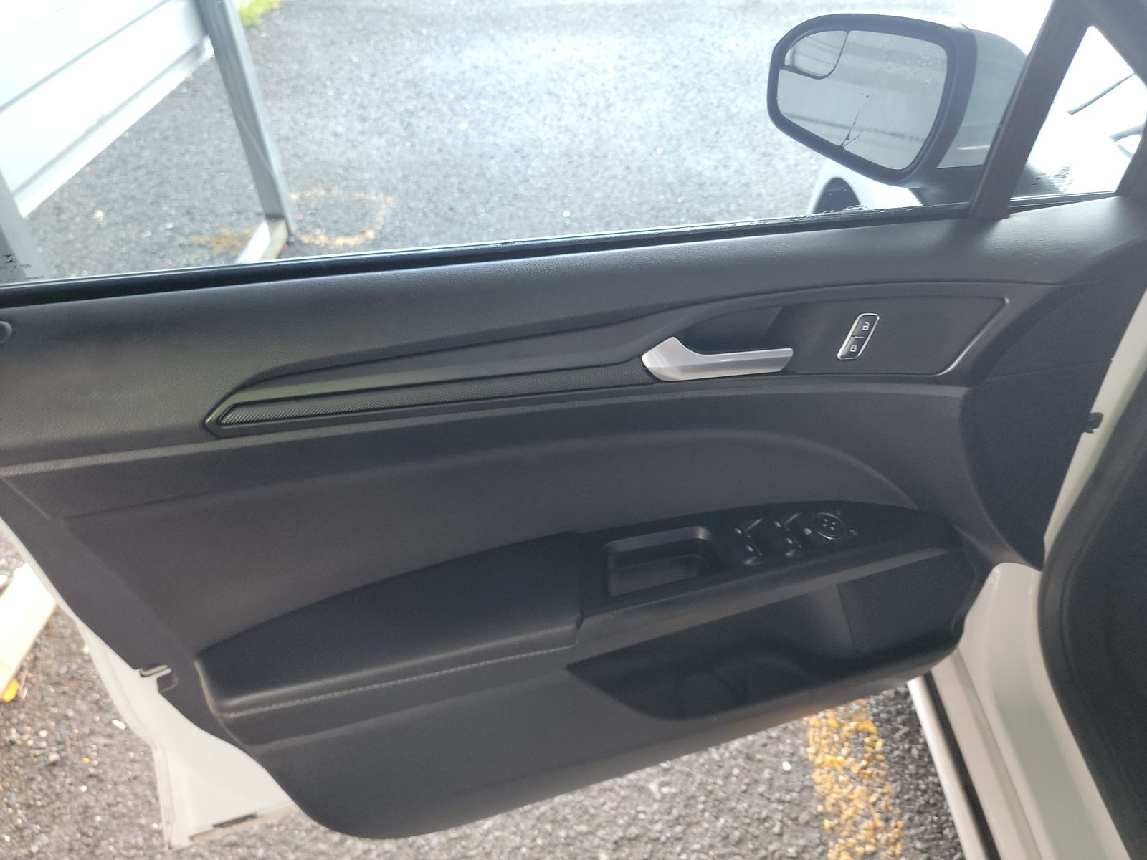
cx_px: 574
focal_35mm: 24
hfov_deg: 71.6
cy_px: 430
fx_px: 795
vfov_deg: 56.8
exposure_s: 1/59
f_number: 1.8
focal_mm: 6.7
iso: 575
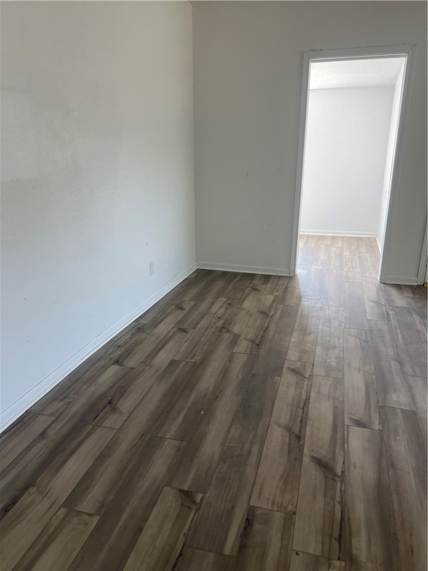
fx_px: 429
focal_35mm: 26
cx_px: 214
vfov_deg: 67.3
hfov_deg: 53.1
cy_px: 286
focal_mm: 5.7
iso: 100
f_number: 1.5
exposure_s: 1/121
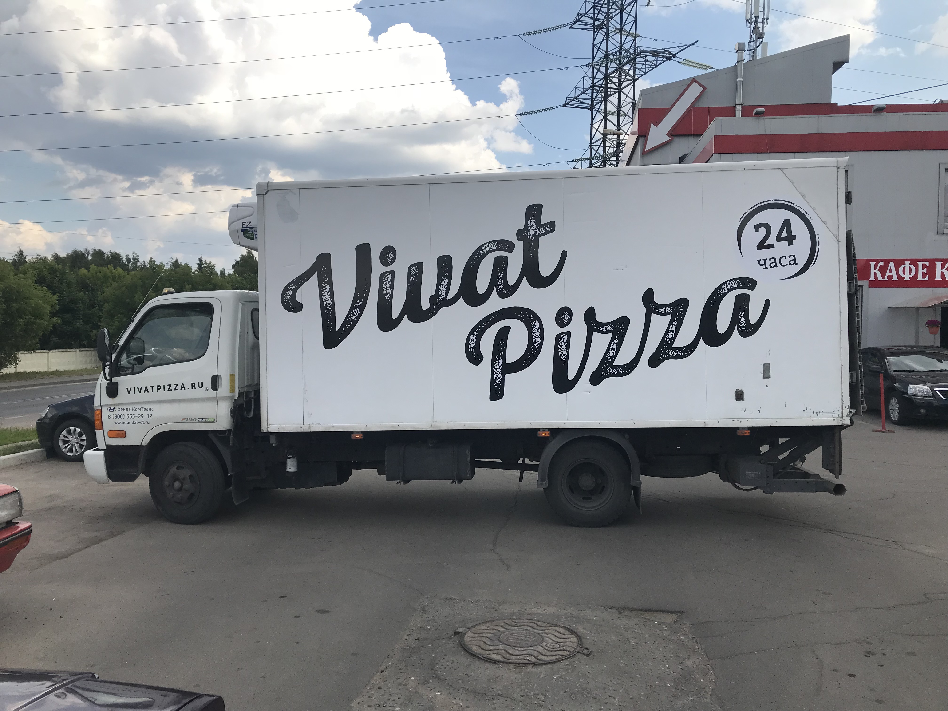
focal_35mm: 28
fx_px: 767
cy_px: 356
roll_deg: -0.3
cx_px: 474
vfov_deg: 49.7
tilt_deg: -1.6
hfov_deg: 63.4
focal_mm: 3.99
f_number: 1.8
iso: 20
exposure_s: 1/1953
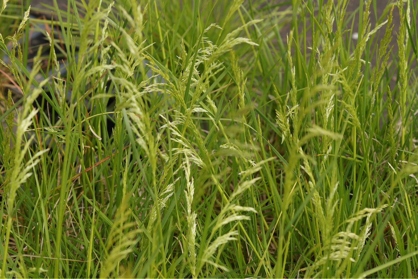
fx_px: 1742
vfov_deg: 9.1
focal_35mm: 150
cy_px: 140
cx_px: 209
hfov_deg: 13.7
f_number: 5.6
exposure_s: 1/160
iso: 100
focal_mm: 100
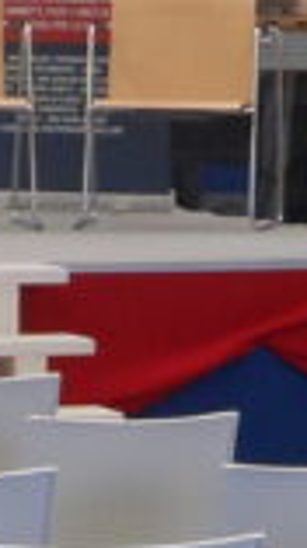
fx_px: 4426
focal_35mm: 305
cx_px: 506
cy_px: 468
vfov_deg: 7.1
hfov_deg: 3.9
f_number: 3.8
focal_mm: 7.7
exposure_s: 1/30
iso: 160
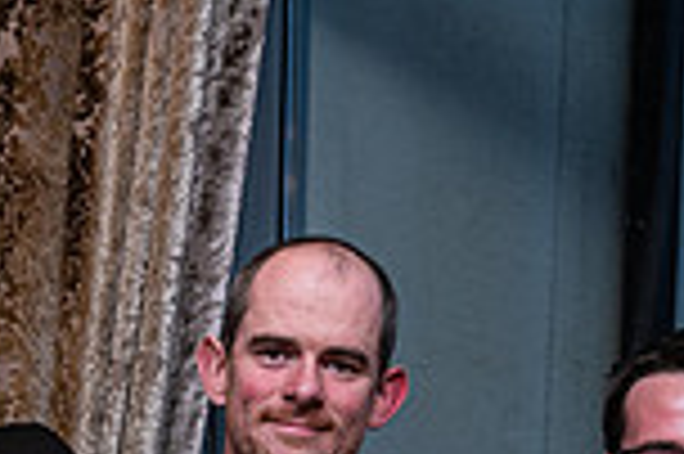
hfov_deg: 14.2
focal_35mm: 145
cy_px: 721
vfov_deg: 9.1
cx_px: 338
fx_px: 2752
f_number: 3.5
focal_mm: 38
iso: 640
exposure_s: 1/160
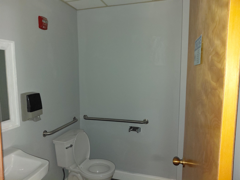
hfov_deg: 69.4
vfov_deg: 54.9
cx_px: 120
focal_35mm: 25
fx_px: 173
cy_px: 90
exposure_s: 1/40
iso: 320
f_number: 1.8
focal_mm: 4.69
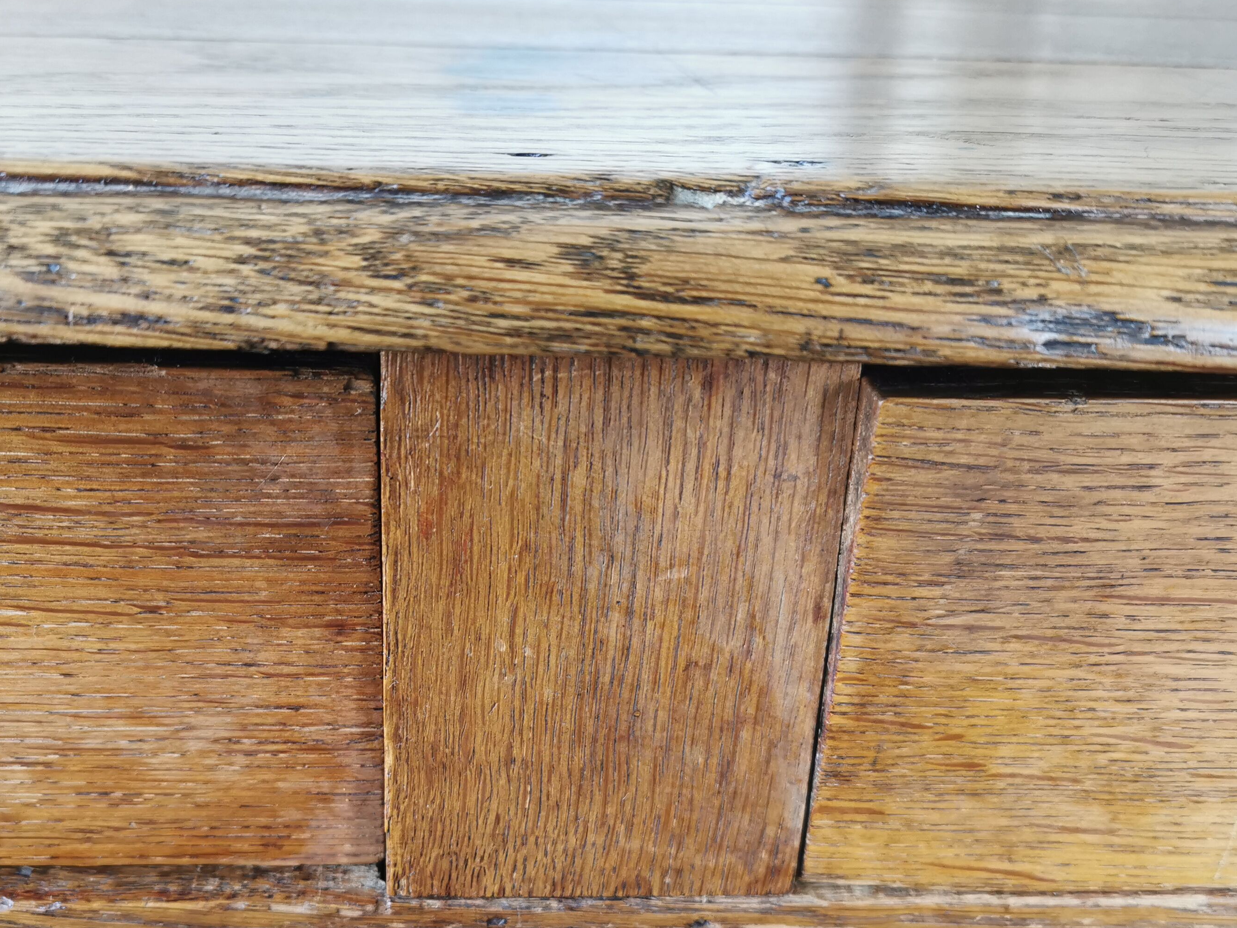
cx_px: 534
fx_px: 1322
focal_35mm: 37
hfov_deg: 50.0
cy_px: 607
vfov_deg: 38.3
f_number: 1.6
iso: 160
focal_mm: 5.56
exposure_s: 1/50
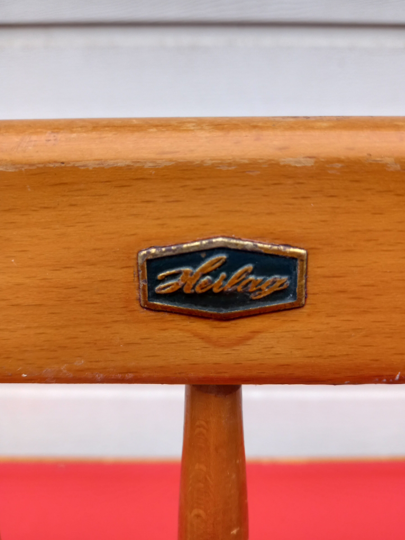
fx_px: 406
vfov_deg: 67.3
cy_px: 261
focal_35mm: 26
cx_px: 206
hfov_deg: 53.1
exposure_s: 1/50
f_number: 2
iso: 80
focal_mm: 4.6
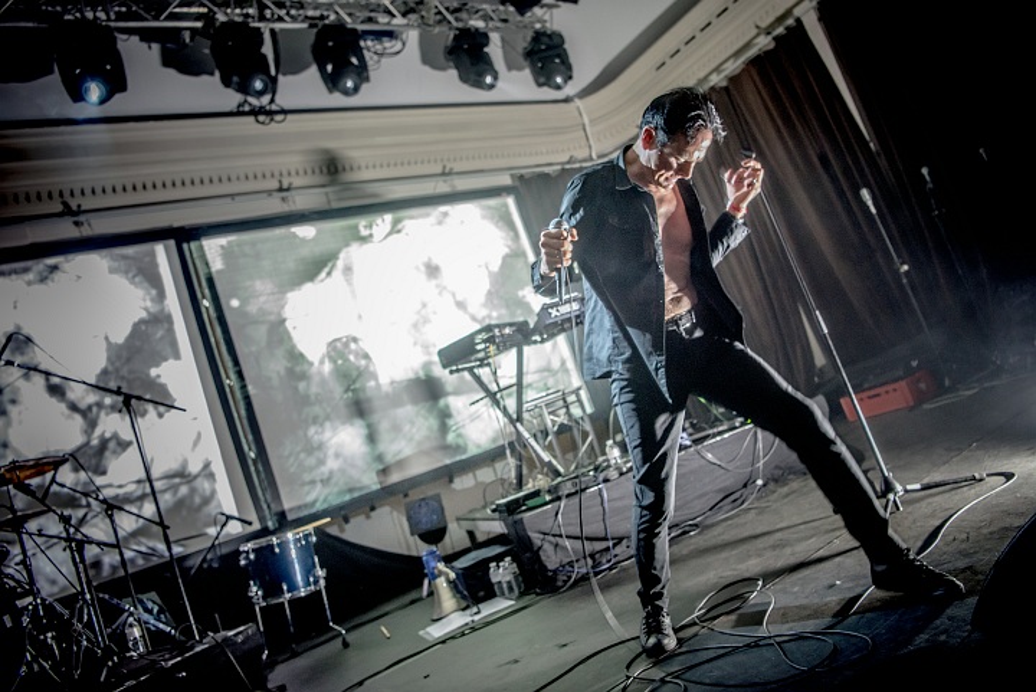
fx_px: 749
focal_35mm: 26
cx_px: 518
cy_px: 346
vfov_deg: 49.6
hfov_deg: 69.4
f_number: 2.8
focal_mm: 26
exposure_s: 1/8
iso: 4000
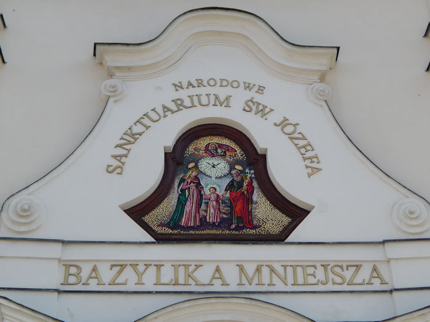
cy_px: 161
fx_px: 857
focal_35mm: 69
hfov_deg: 28.2
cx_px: 215
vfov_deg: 21.3
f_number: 4.1
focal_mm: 12.3
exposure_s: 1/500
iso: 125
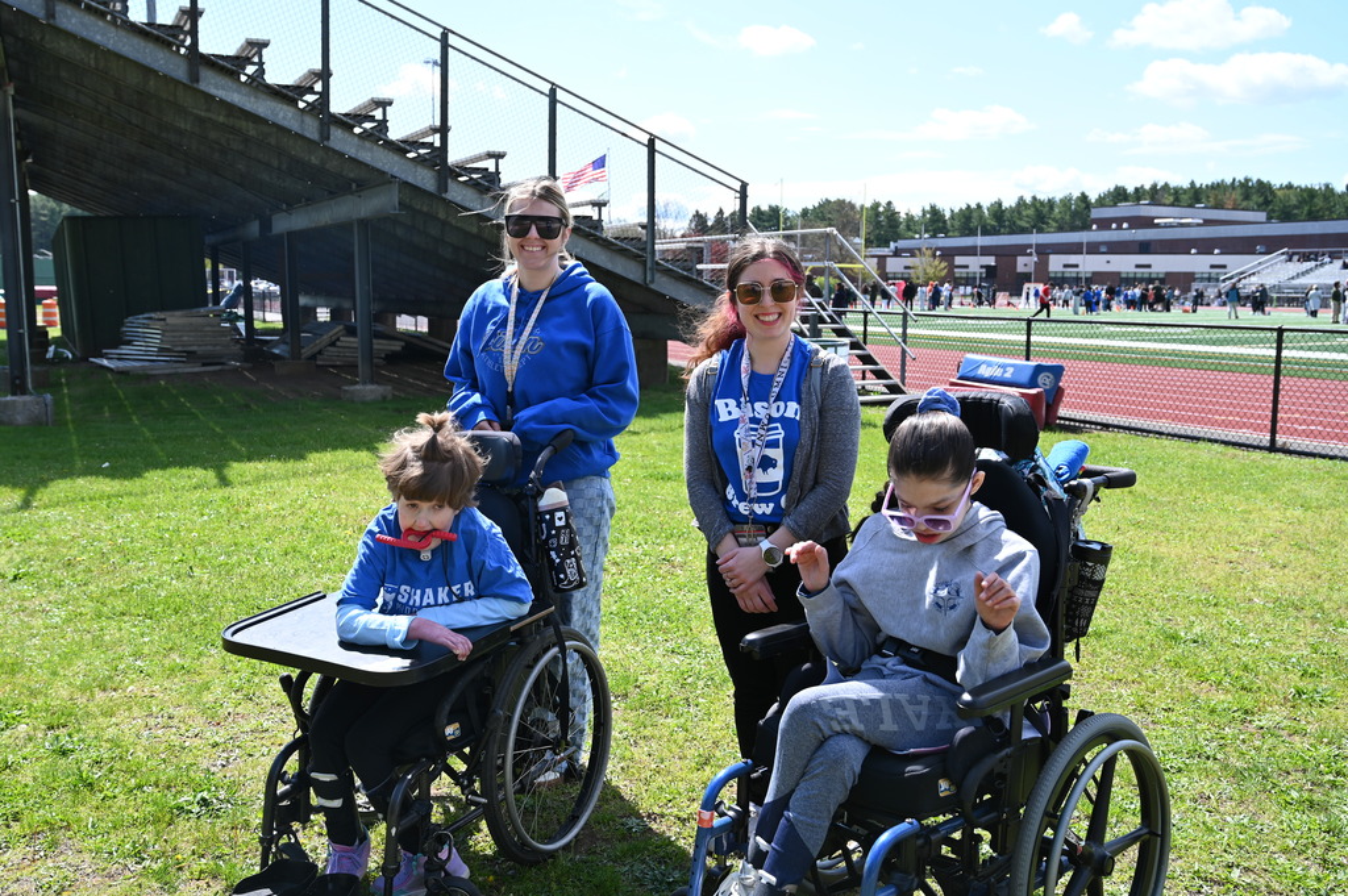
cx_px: 674
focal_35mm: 33
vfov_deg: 39.9
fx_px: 1235
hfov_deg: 57.3
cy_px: 448
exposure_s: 1/250
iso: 100
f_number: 5.6
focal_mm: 33
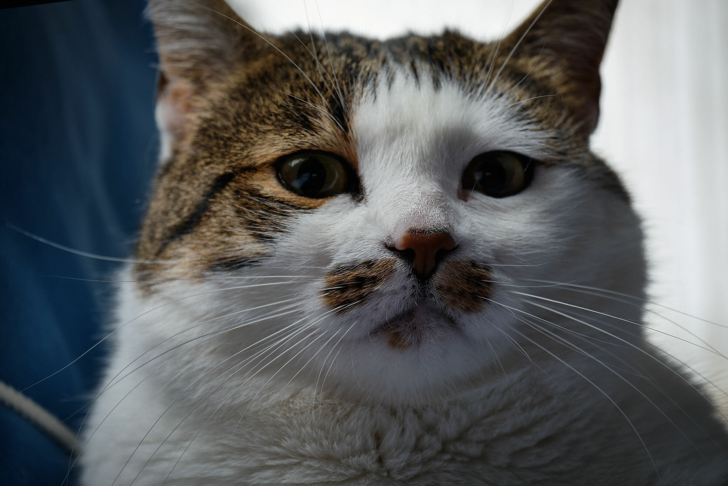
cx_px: 364
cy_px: 243
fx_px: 6066
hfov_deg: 6.9
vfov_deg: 4.6
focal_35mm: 300
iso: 200
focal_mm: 200
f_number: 4.8
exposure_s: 1/100
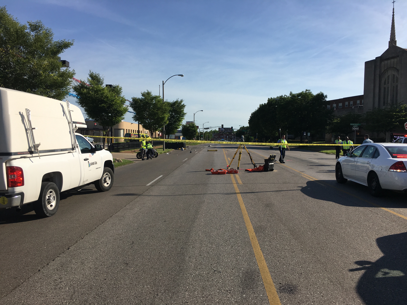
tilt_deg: -2.1
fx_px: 341
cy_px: 152
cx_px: 204
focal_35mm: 29
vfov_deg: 48.2
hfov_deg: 61.7
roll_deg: -1.1
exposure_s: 1/2198
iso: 25
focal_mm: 4.15
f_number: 2.2
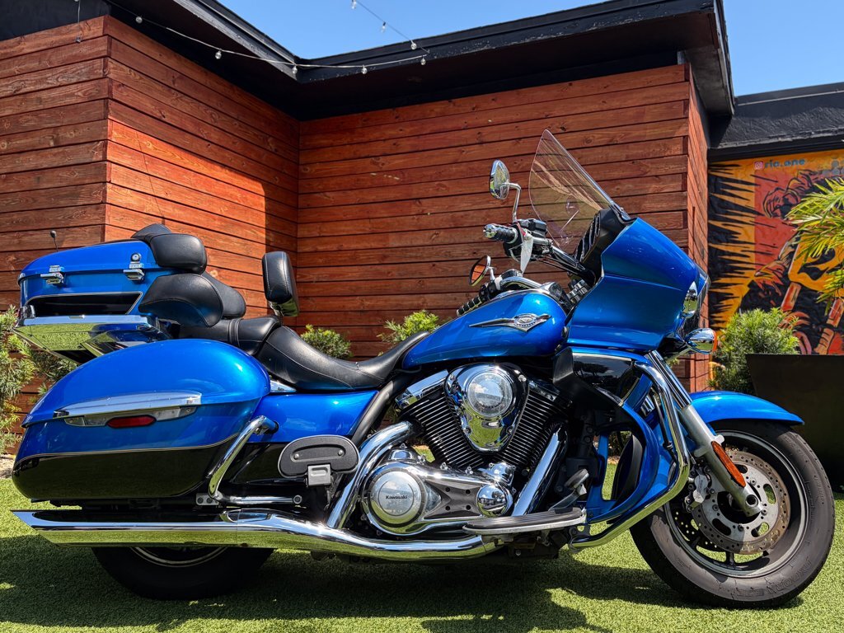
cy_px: 316
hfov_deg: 67.3
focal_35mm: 26
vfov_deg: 53.1
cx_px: 422
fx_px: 634
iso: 64
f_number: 1.6
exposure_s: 1/1099
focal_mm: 5.96
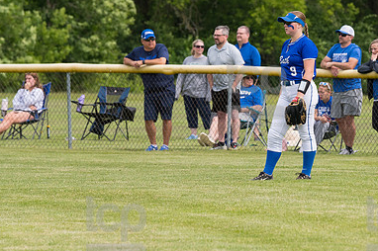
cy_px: 93
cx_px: 256
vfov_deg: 3.0
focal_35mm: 456
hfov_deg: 4.5
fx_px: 4784
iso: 320
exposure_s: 1/1600
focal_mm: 200
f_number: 5.6
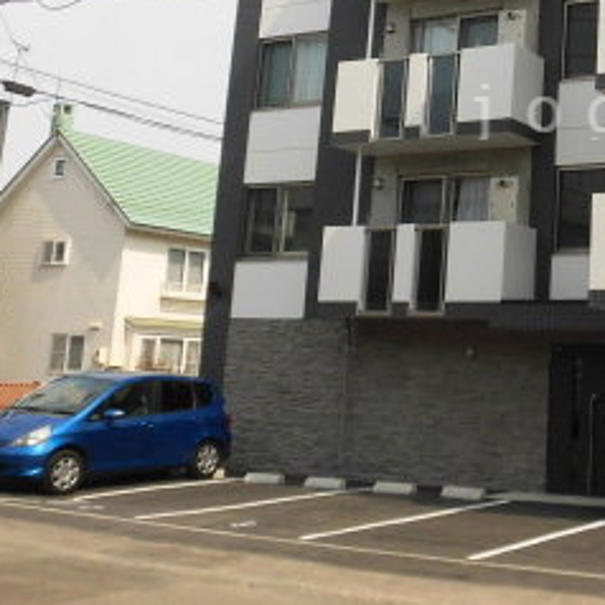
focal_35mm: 57
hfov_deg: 27.8
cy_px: 109
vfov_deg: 29.3
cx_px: 643
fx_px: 1127
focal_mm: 4.3
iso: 100
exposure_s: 1/200
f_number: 7.8
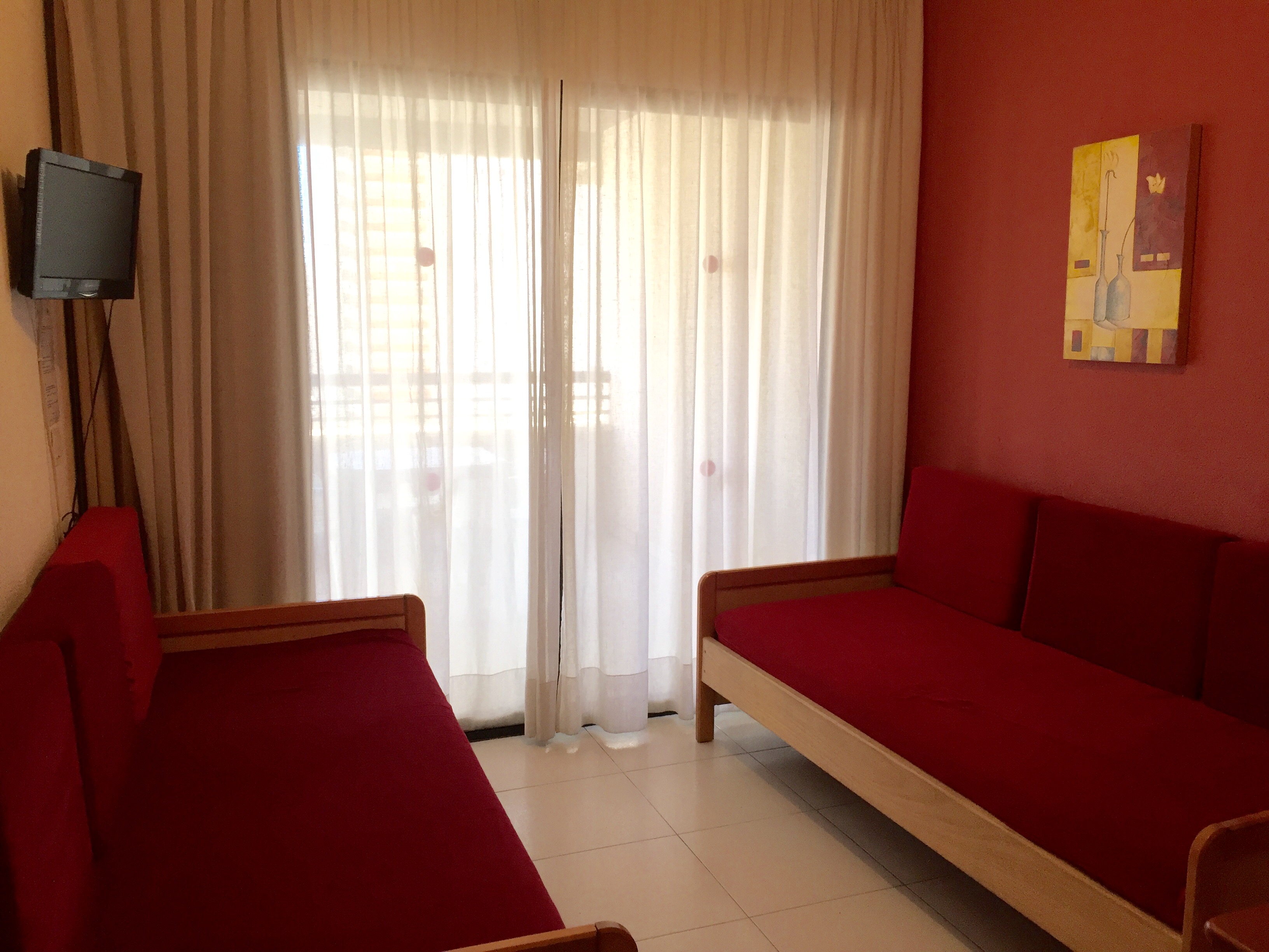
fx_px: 1063
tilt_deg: -10.1
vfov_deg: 48.2
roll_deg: -1.4
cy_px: 476
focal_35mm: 29
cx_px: 634
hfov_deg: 61.7
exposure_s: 1/33
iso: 32
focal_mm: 4.15
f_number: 2.2
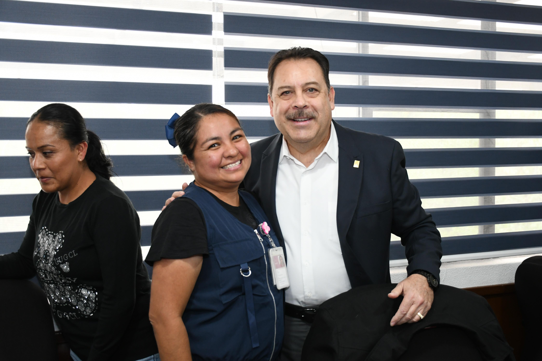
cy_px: 180
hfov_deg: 48.5
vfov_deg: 33.4
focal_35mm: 40
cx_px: 271
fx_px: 602
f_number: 4
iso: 1600
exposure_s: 1/100
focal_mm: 27
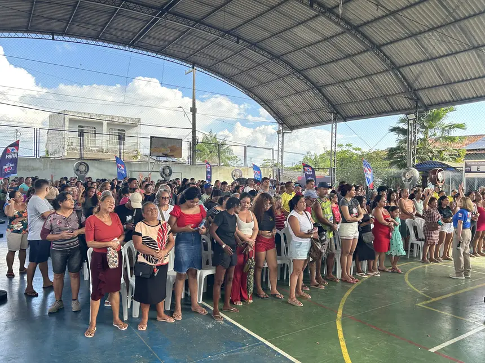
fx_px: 364
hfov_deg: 67.3
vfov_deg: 53.1
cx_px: 242
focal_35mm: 26
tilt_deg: -0.9
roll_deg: -1.1
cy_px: 182
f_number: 1.5
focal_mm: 5.7
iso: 50
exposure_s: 1/561
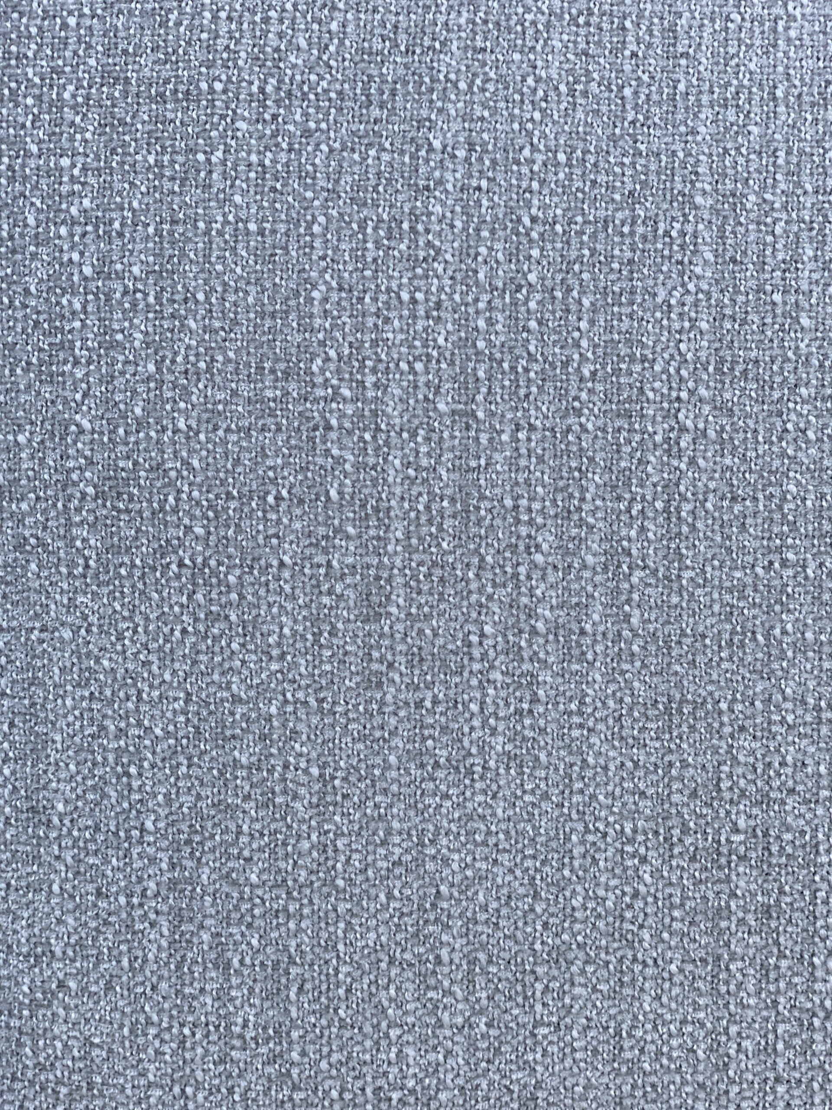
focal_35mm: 52
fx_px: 1666
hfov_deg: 28.0
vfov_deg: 36.8
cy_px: 555
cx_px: 416
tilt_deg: -29.6
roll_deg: -0.4
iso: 32
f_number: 2
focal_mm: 6
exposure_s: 1/122
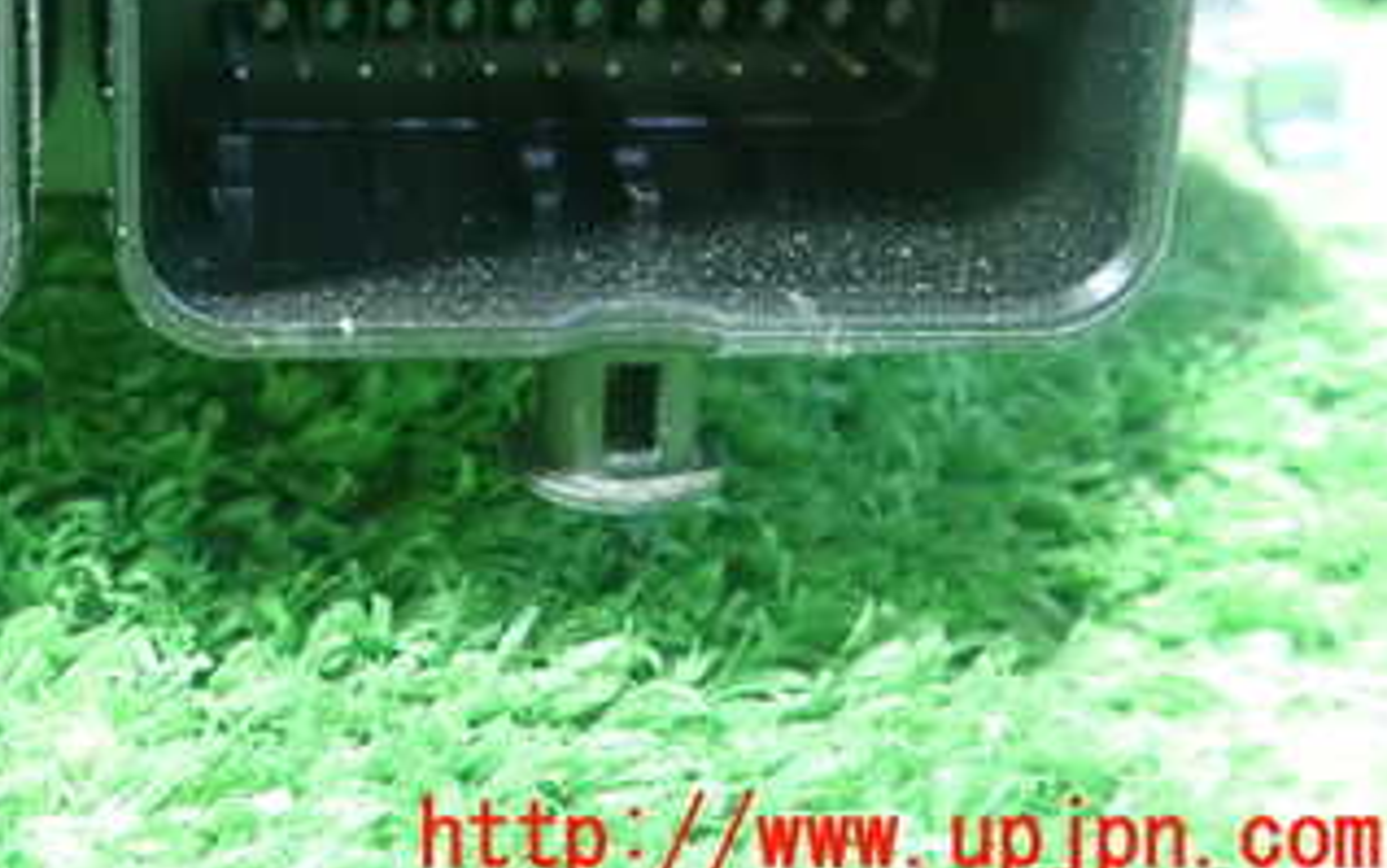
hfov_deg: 32.1
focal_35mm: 60
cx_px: 96
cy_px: -87
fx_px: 2269
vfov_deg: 20.6
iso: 1600
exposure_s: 1/30
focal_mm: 5.5
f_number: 2.3
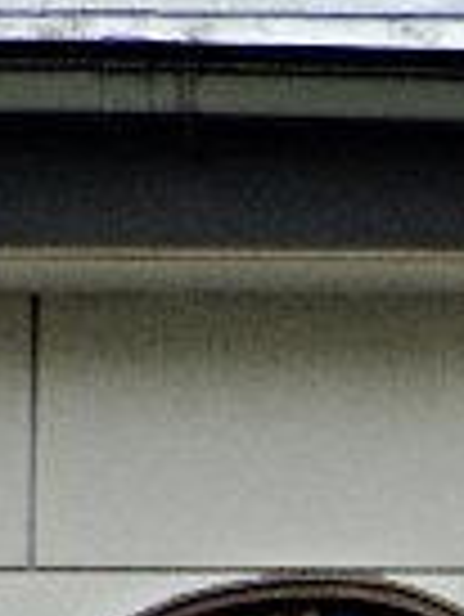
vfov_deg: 1.9
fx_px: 19083
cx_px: 1770
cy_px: 1016
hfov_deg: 1.4
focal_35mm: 1069
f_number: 6.7
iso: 200
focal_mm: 105
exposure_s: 1/125
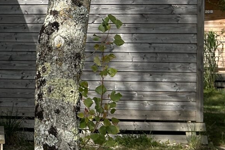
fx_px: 731
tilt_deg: +1.3
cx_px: -118
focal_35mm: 117
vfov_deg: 11.7
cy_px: 38
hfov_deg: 16.0
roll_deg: +0.1
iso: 50
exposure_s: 1/3571
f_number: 1.5
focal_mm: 5.7
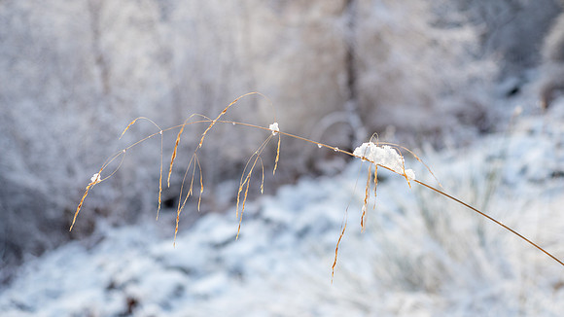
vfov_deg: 22.0
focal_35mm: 54
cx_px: 282
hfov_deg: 38.2
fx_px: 815
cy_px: 158
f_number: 2.8
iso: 200
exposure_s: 1/400
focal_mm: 25
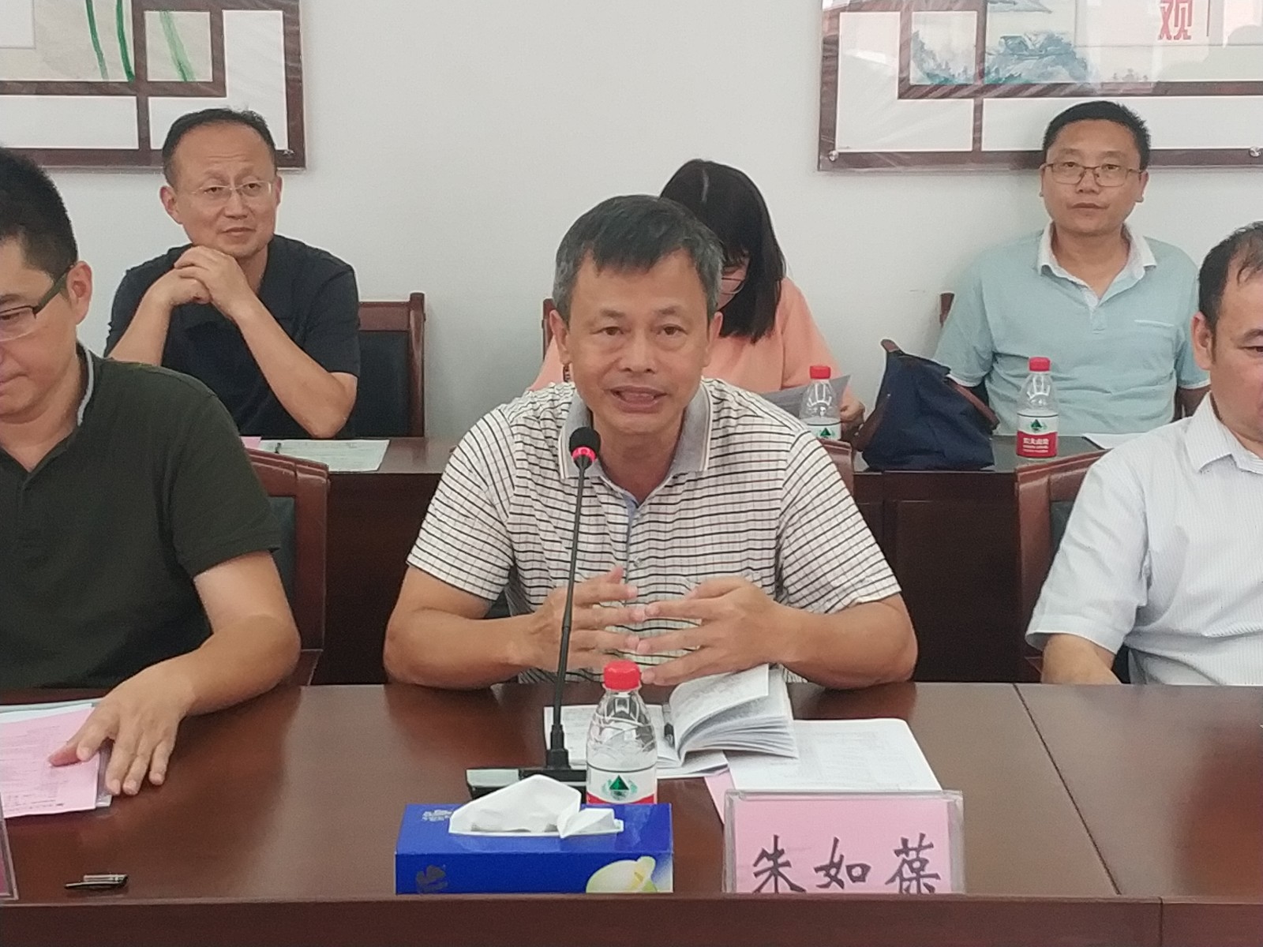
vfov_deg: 44.2
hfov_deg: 56.8
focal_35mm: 32
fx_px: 1168
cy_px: 474
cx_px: 632
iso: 200
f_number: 2
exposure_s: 1/25
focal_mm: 4.5
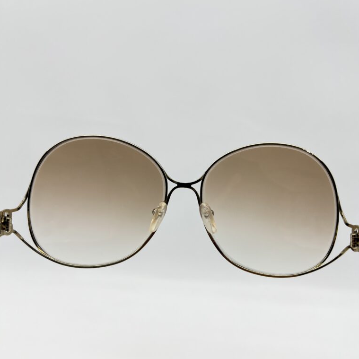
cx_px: 180
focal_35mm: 31
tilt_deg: -19.0
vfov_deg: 52.3
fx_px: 364
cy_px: 208
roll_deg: +0.4
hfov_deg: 52.5
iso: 40
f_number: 1.5
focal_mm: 5.7
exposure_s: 1/195
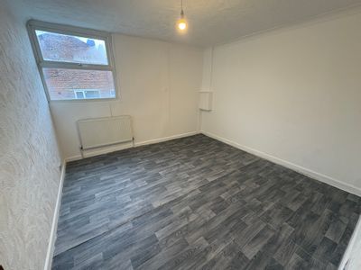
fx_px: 146
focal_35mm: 14
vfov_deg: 85.7
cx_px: 180
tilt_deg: -18.9
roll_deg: +0.2
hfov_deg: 102.1
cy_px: 135
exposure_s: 1/96
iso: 250
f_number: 2.2
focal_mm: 2.22
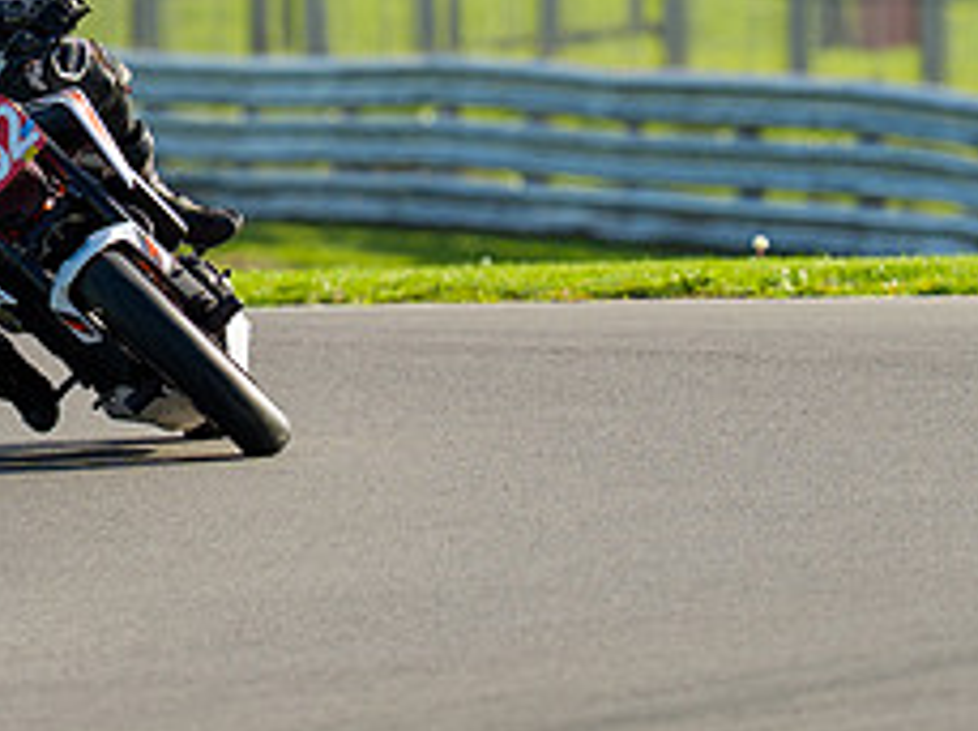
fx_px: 31763
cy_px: 217
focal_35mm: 1126
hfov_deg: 1.8
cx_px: -53
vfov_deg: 1.3
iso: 125
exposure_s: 1/400
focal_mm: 400
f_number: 5.6
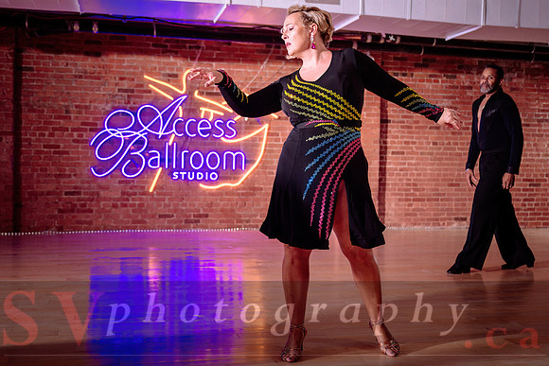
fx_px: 602
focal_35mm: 39
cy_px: 175
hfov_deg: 49.0
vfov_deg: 33.9
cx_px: 247
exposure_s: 1/320
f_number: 2.8
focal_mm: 32.5
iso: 1250
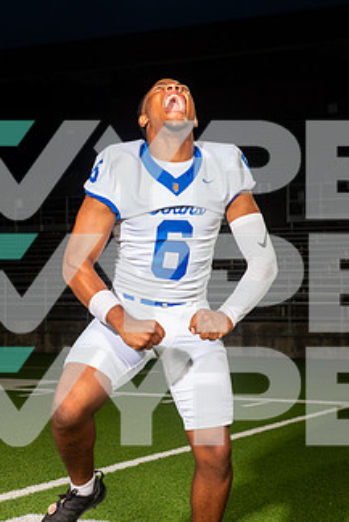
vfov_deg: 28.0
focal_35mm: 72
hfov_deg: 18.9
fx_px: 1046
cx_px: 179
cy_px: 284
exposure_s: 1/320
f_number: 7.1
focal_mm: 52
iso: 800
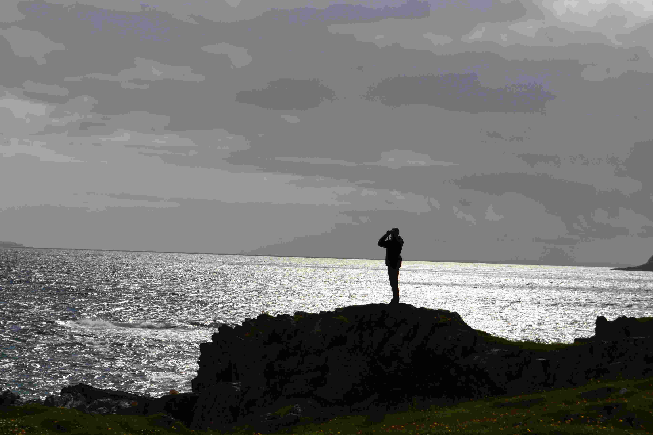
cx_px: 321
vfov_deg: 15.9
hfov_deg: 23.6
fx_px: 1560
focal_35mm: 86
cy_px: 254
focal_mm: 48
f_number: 11
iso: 100
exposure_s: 1/500
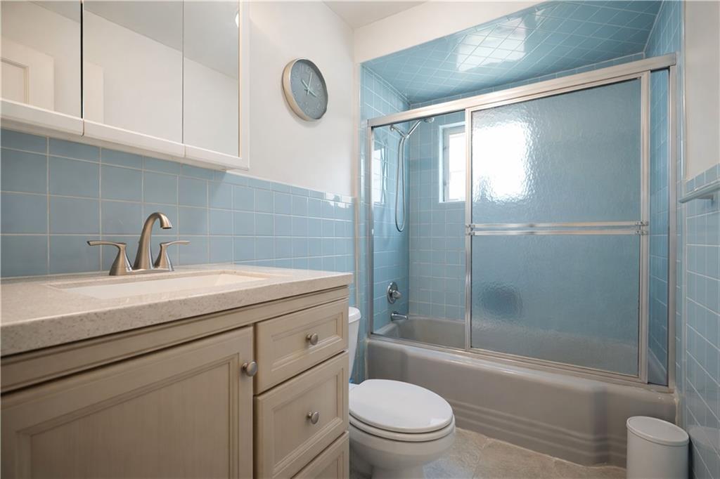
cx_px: 360
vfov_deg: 73.7
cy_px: 240
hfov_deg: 96.8
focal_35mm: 16
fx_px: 320
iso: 64
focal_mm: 16
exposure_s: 1/6
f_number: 4
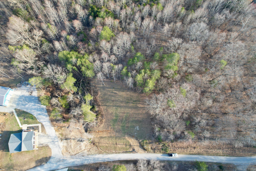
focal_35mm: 23
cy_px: 89
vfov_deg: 55.1
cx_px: 124
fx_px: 164
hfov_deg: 76.1
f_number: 2.8
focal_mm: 8.38
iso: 100
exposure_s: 1/240
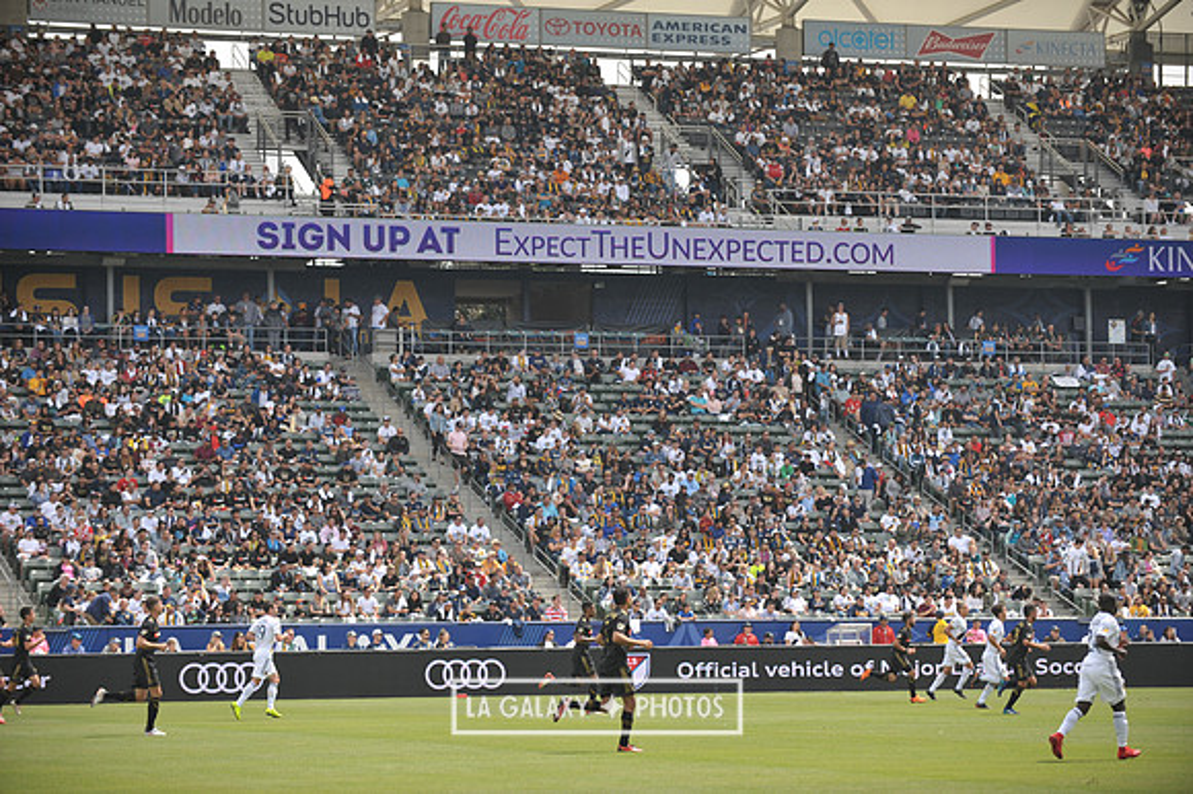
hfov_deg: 17.1
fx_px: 3974
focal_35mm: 120
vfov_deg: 11.4
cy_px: 397
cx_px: 596
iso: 320
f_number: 3.5
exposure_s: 1/2500
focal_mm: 120
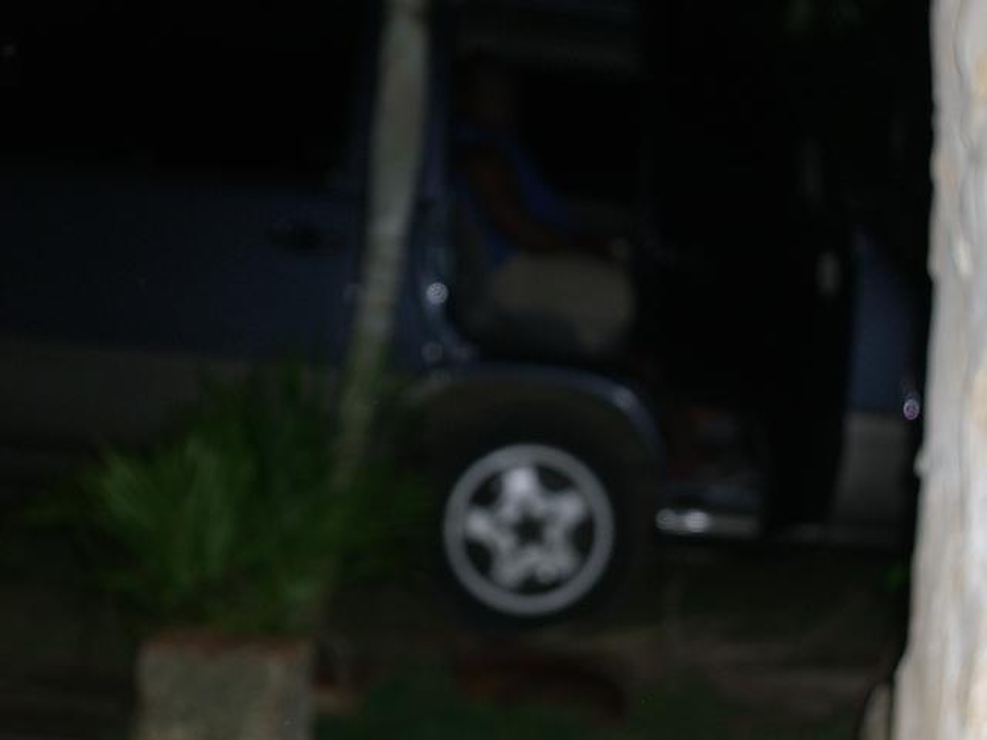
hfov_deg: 24.4
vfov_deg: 18.4
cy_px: 370
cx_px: 494
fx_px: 2281
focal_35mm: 80
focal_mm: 16.6
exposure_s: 1/60
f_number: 4.4
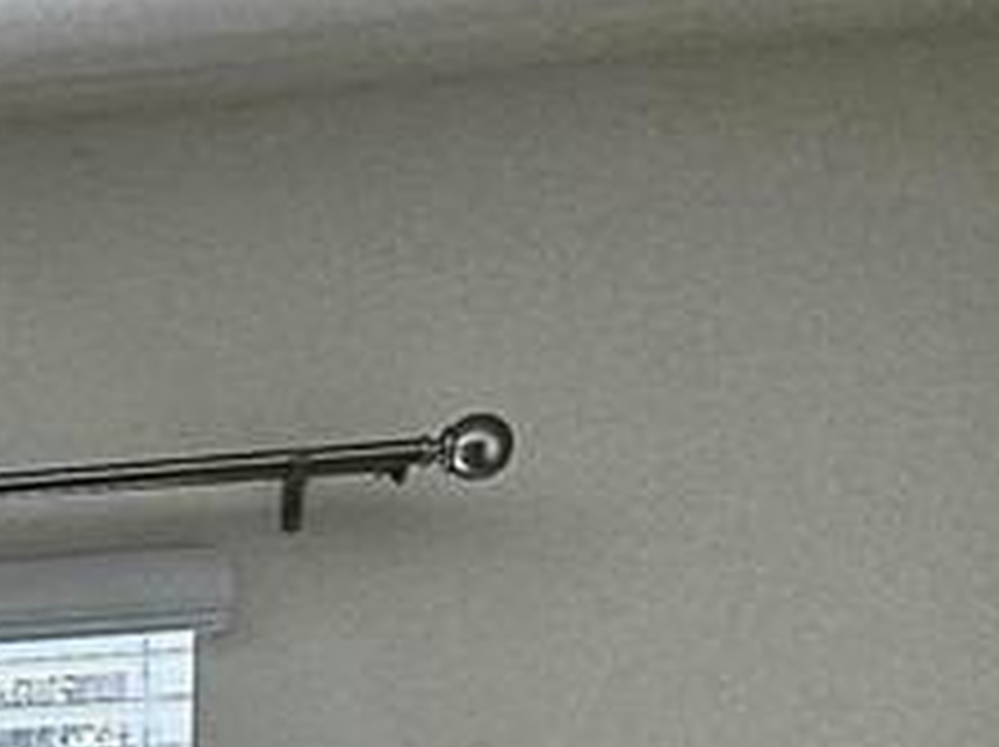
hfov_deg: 10.3
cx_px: -1440
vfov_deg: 8.3
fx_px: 4786
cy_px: 1683
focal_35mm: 166
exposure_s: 1/370
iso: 64
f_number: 1.8
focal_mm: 5.4
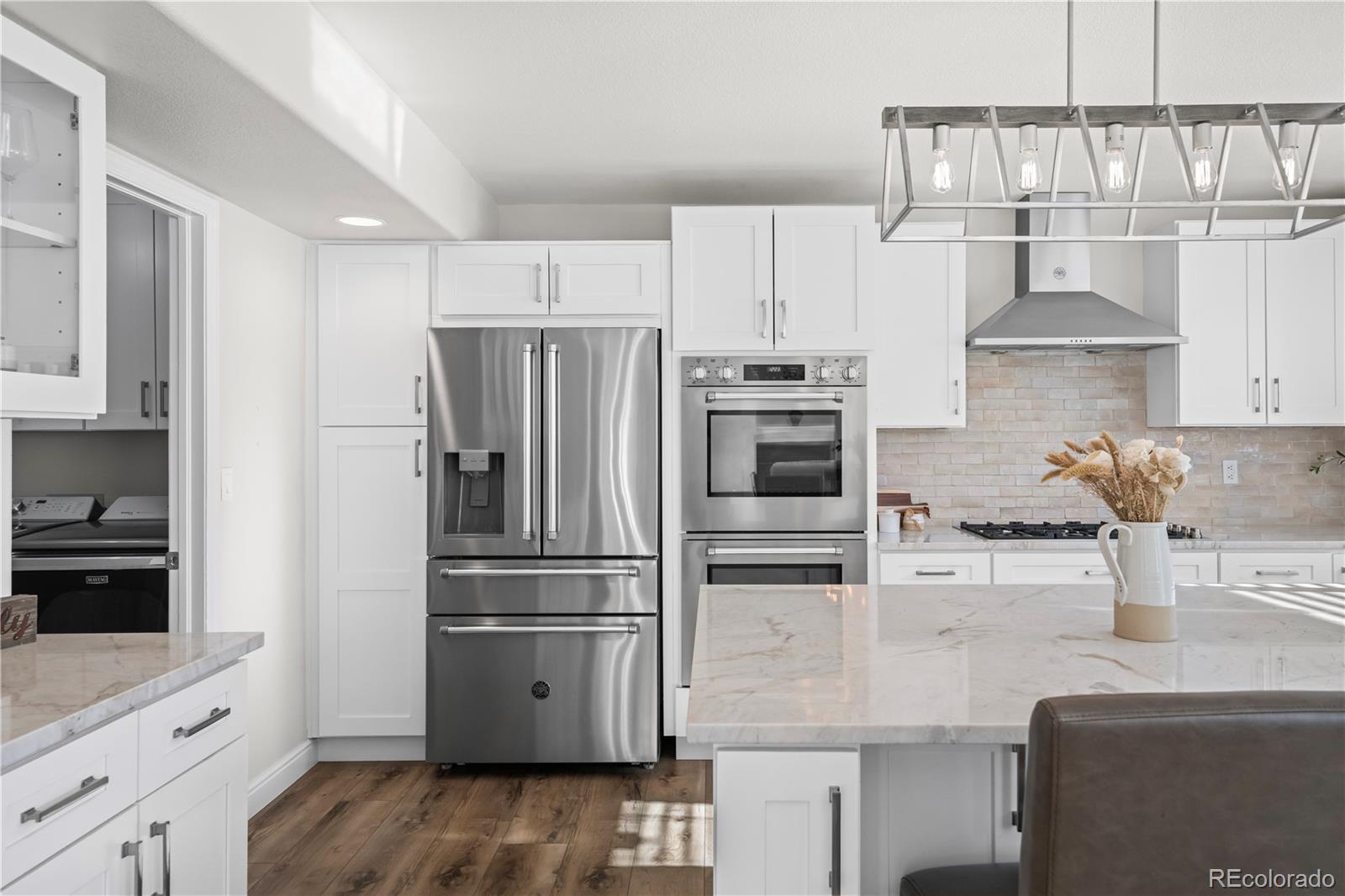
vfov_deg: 53.1
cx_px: 672
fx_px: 896
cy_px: 448
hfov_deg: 73.8
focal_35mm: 24
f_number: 9
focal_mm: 24
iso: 400
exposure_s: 1/30
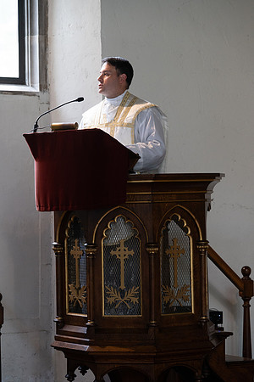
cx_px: 127
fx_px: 1323
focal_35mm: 125
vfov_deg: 16.4
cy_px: 191
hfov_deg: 11.0
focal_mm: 125
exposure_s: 1/250
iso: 3200
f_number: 4.5
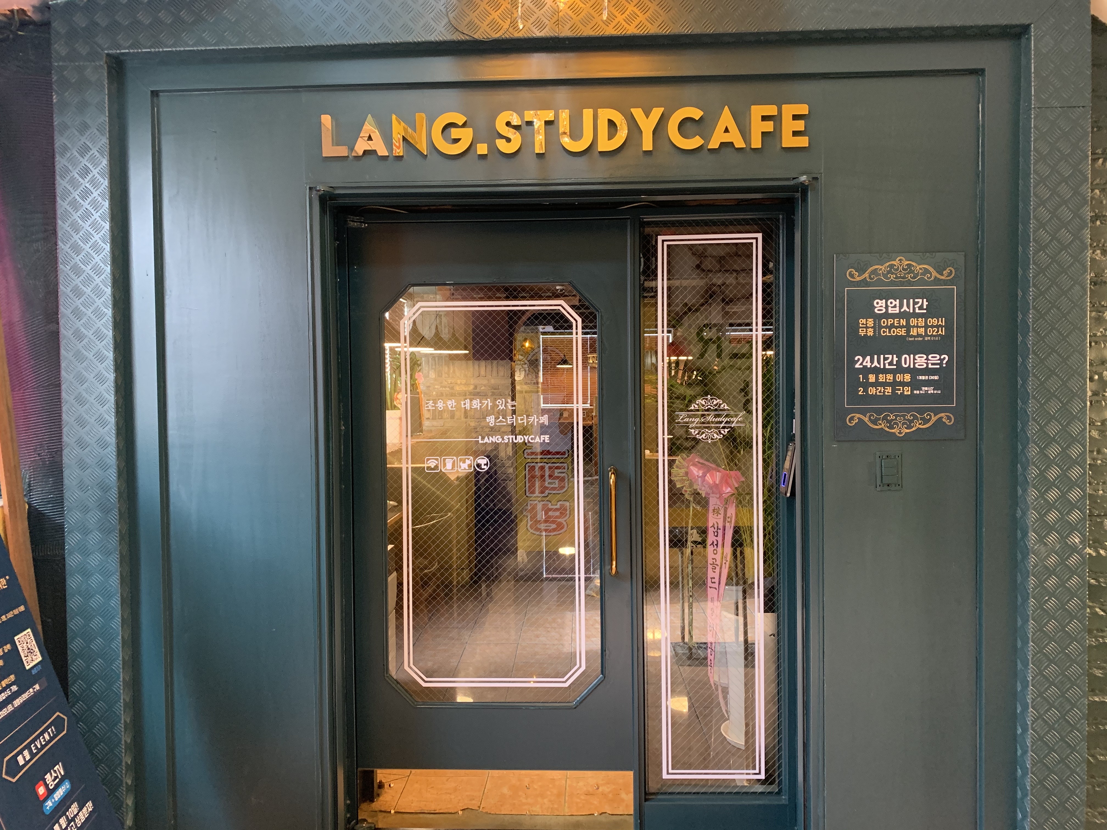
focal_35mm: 26
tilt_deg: -1.5
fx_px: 831
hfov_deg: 67.3
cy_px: 415
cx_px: 554
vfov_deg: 53.1
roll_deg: +0.6
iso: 400
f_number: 1.8
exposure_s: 1/60
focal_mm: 4.25
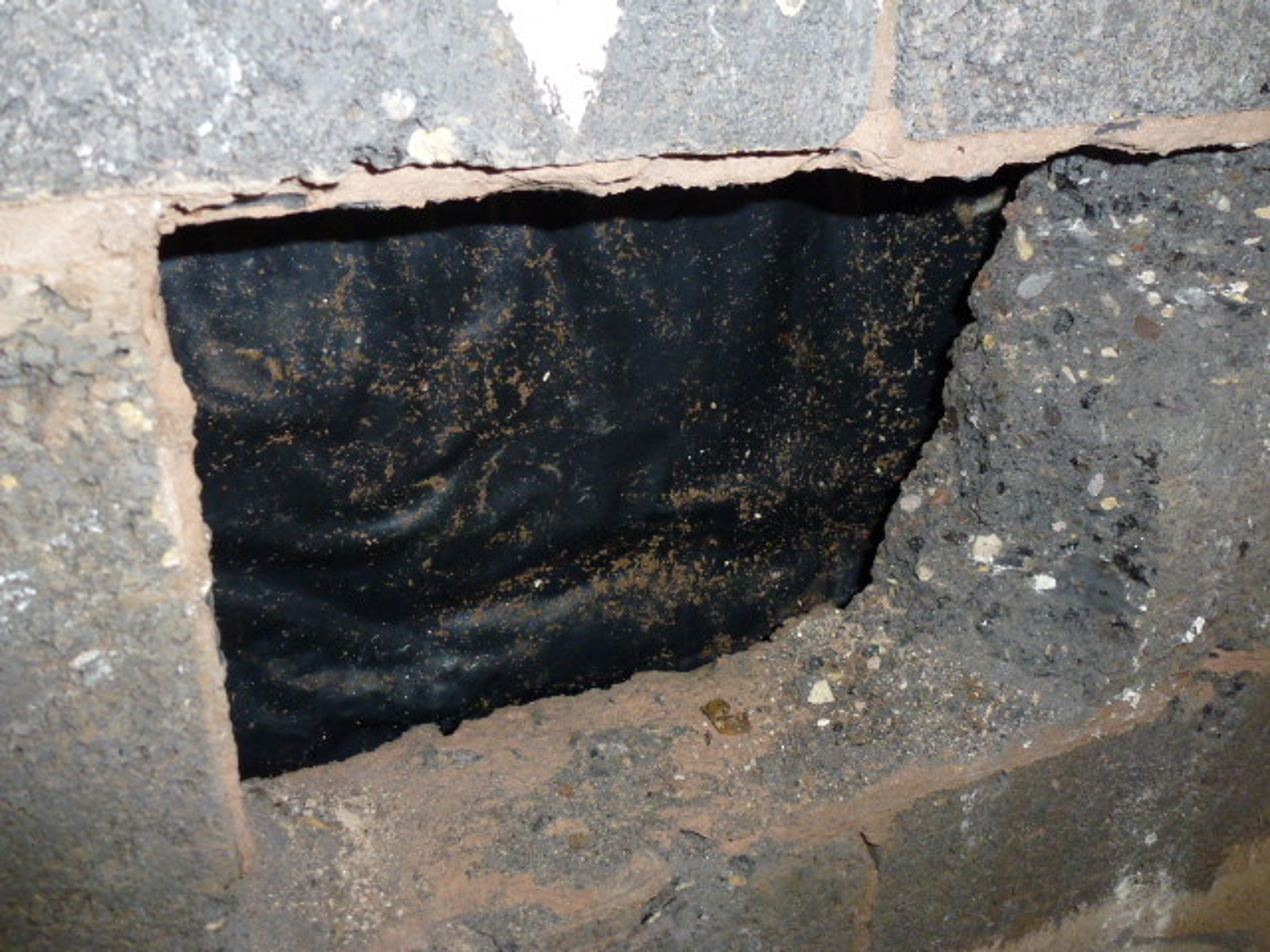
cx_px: 635
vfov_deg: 46.8
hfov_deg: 60.0
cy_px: 476
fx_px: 1101
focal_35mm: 30
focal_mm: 5.4
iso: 250
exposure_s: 1/60
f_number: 3.5
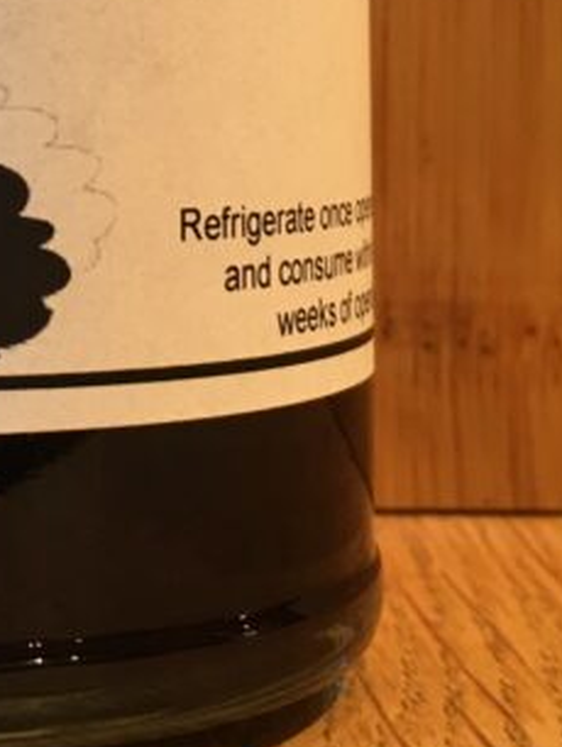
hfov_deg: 14.8
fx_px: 2097
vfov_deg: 19.4
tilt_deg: +4.5
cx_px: -110
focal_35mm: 97
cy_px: -76
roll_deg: +0.2
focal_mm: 4.15
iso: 125
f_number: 2.2
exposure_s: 1/33
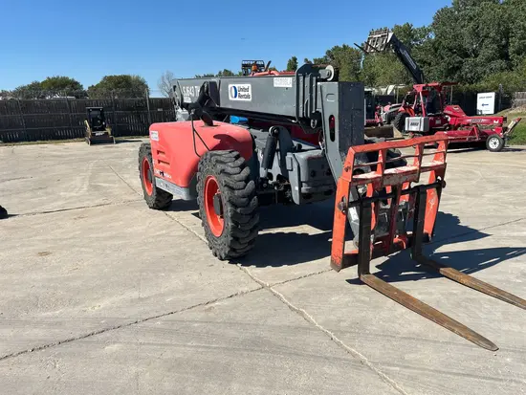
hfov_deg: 67.3
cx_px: 263
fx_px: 395
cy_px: 198
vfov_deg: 53.1
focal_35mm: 26
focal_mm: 5.7
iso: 50
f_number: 1.5
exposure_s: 1/4630
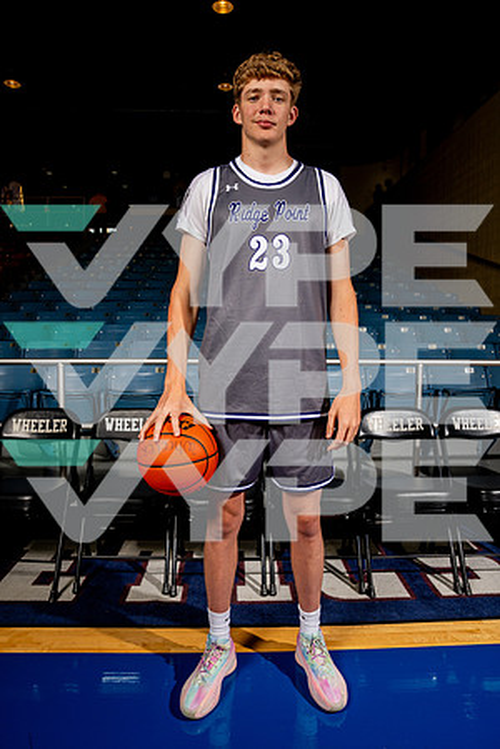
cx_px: 250
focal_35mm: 24
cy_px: 374
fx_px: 500
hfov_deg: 53.1
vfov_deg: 73.7
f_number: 7.1
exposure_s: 1/125
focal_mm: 24
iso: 250
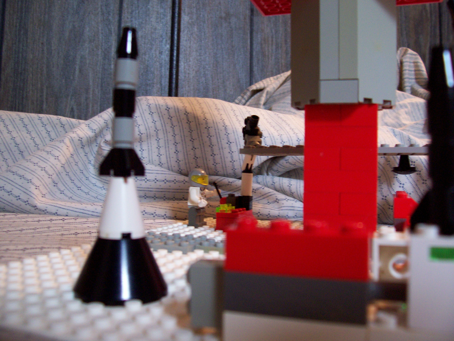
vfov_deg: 41.8
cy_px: 170
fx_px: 446
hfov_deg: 54.0
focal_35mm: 34
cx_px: 227
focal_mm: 5.6
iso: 160
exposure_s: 1/8
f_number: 2.7
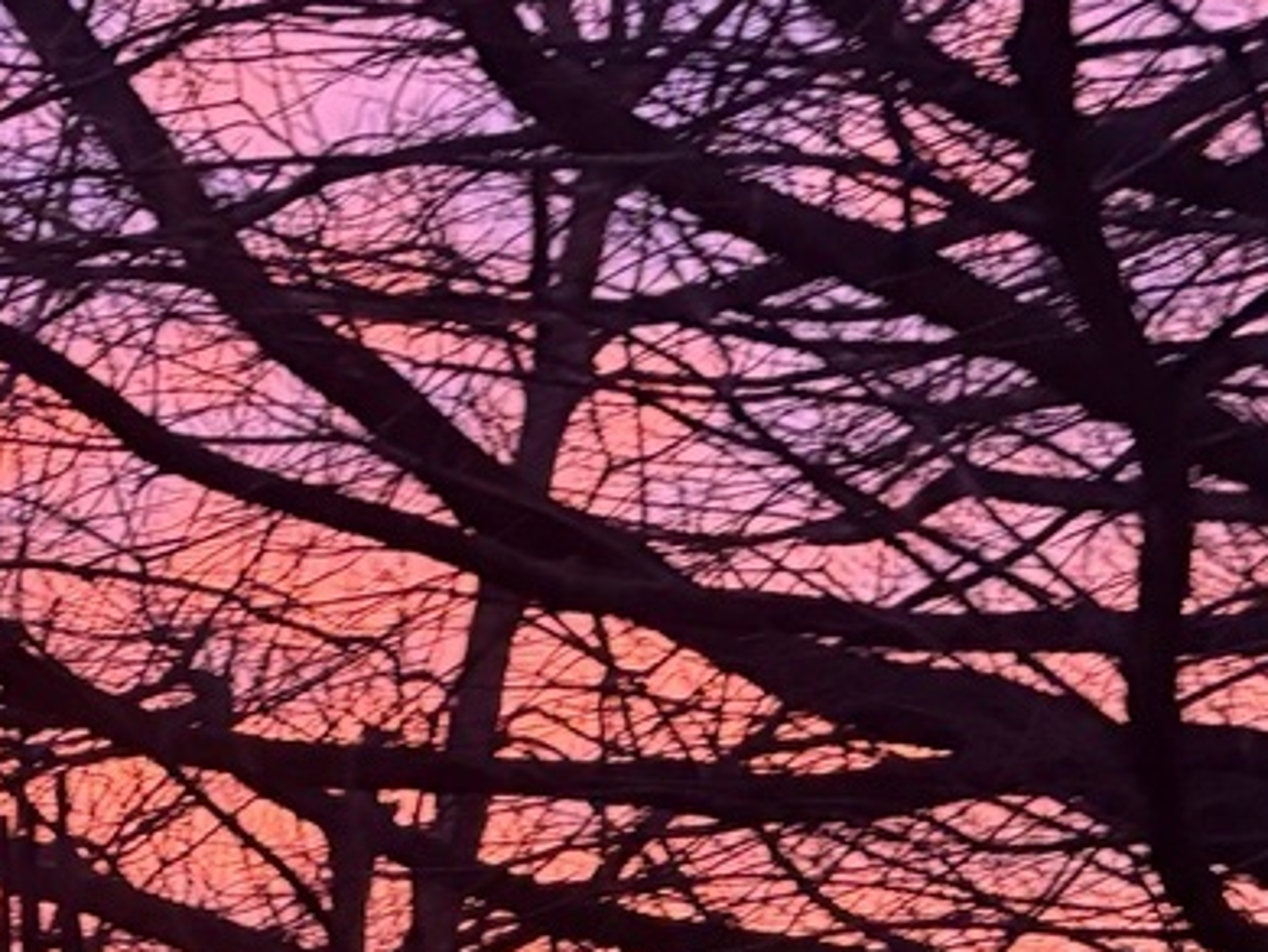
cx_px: -484
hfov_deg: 18.6
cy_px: 1166
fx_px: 3519
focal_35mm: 96
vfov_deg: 14.9
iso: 320
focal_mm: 5.96
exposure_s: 1/60
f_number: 1.6
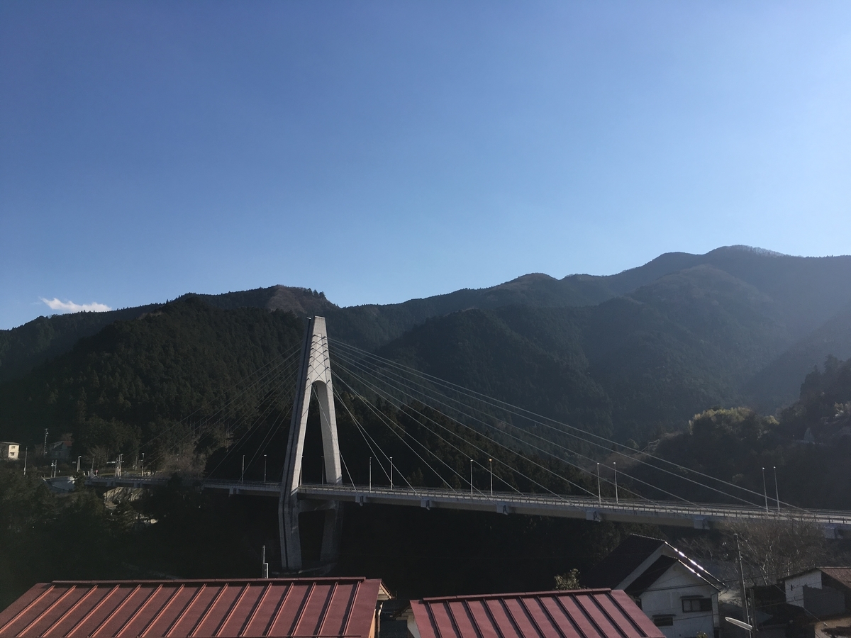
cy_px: 319
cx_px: 426
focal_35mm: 29
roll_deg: +1.4
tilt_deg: +9.2
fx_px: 713
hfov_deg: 61.7
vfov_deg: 48.2
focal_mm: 4.15
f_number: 2.2
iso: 25
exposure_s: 1/1876
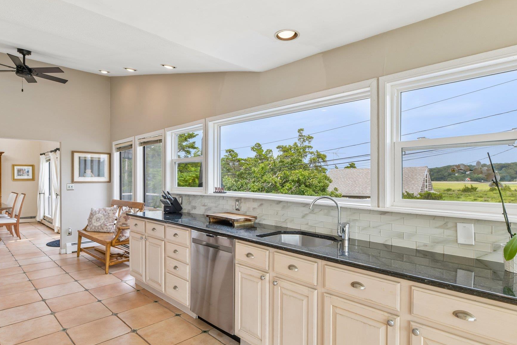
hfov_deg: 83.8
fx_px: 287
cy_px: 180
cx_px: 234
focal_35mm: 20
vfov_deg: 61.9
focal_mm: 17
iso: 250
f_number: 9
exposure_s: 1/125
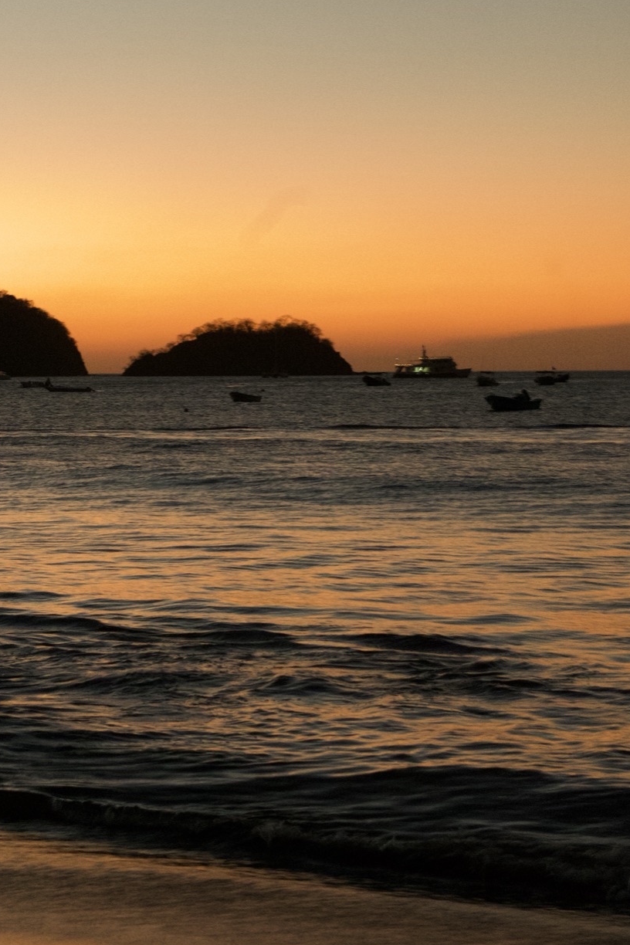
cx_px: 267
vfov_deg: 20.8
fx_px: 2572
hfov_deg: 14.0
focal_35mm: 98
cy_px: 398
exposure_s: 1/20
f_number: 7.1
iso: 4000
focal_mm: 50
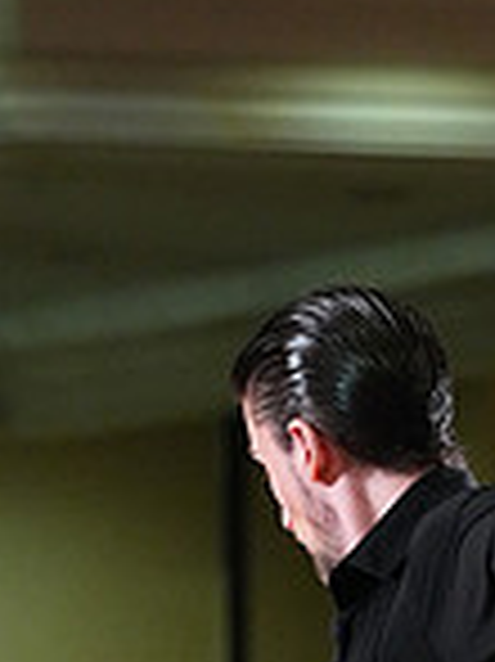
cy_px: 1067
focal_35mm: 551
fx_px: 10521
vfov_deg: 3.6
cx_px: 182
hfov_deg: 2.7
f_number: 5
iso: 8000
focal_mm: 145
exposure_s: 1/400
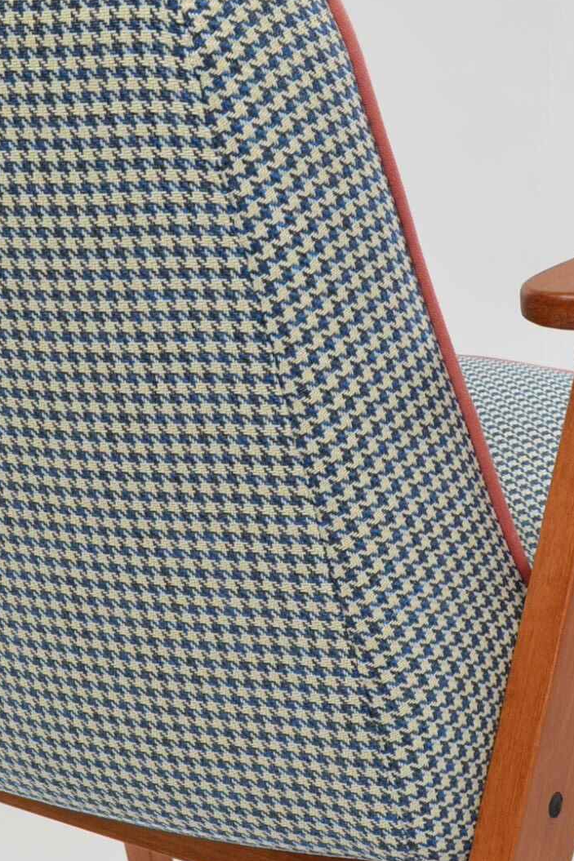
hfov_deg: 12.9
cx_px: 273
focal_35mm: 106
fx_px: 2546
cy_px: 550
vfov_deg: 19.2
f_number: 7.1
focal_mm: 25
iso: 400
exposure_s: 1/60
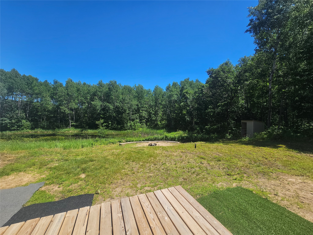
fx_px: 118
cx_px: 156
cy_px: 118
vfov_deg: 89.9
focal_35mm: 13
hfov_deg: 106.2
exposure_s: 1/2049
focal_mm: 2.2
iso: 50
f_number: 2.2
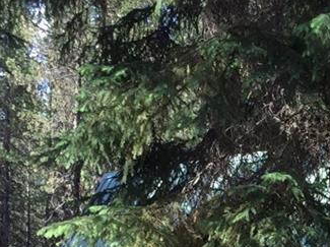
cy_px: 358
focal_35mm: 134
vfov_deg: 10.7
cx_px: 566
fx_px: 1276
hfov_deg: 13.4
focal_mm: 4.15
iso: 32
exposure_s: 1/181
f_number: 2.2
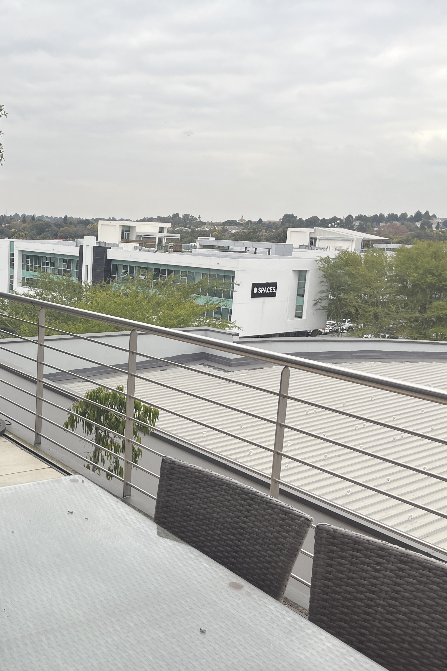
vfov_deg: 51.9
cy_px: 344
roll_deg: -2.0
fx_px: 689
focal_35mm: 37
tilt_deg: -11.6
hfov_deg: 34.1
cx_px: 49
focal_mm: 5.1
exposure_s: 1/255
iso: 40
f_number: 1.6
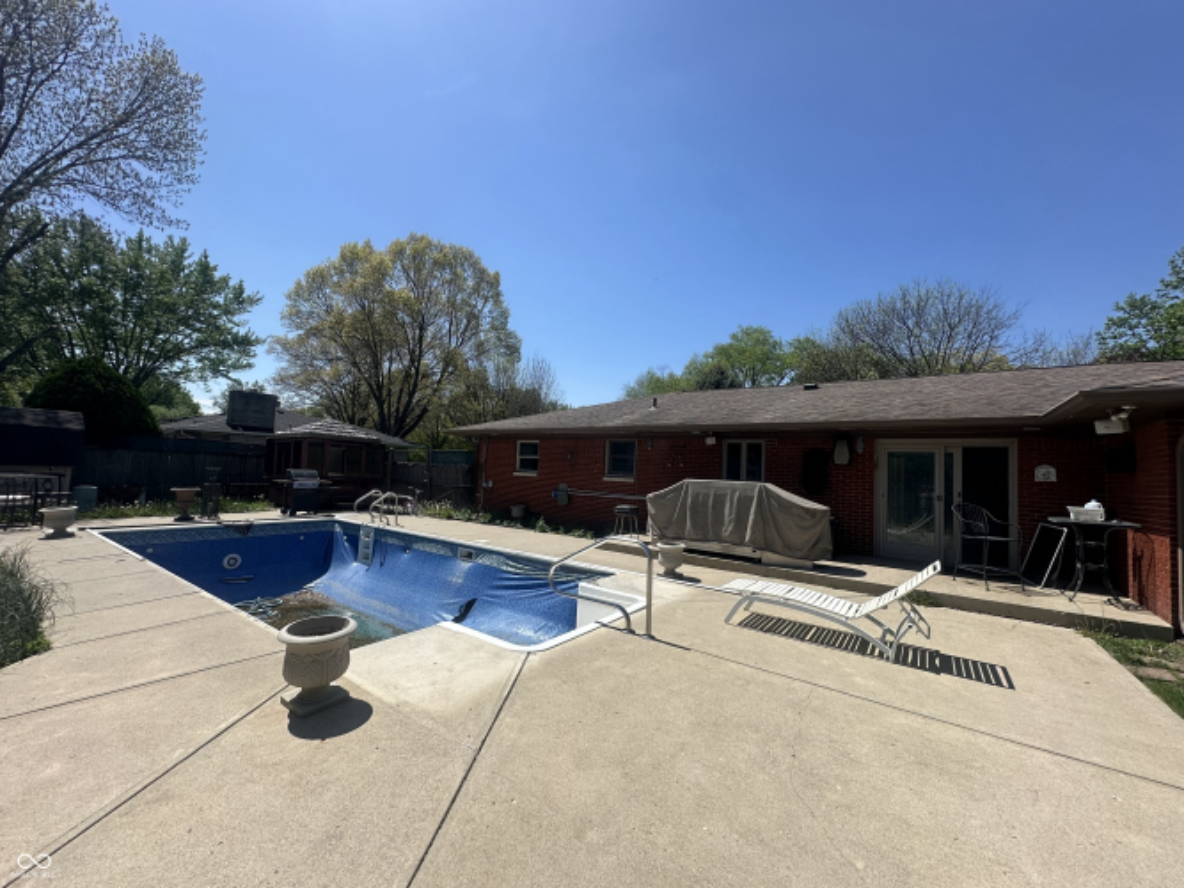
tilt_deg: +4.2
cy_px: 444
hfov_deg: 102.1
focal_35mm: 14
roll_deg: -3.1
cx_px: 592
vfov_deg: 85.7
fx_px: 479
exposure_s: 1/2353
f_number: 2.2
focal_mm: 2.22
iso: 50
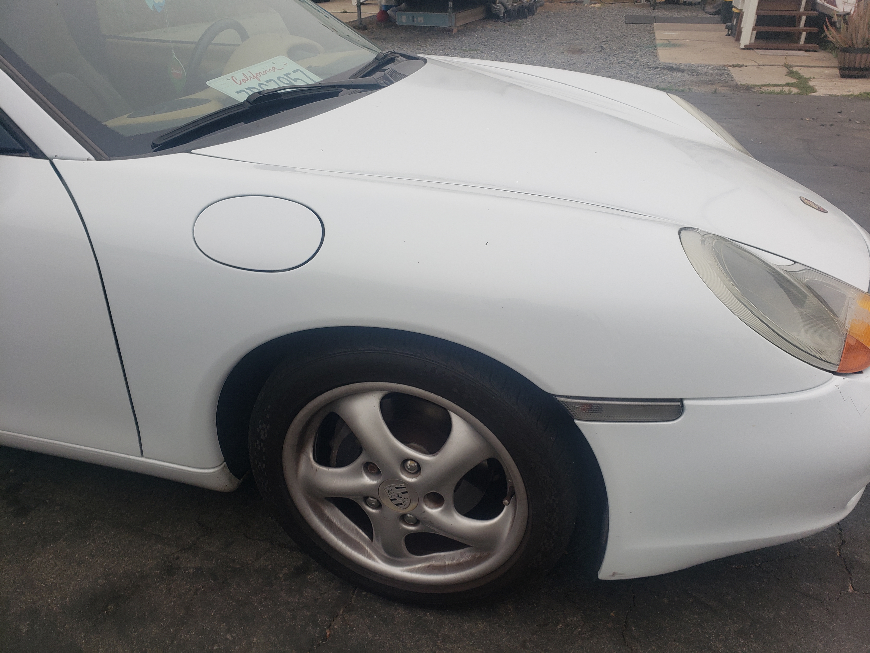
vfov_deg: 53.1
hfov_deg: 67.3
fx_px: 653
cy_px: 326
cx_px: 435
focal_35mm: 26
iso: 50
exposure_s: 1/332
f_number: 2.4
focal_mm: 4.3
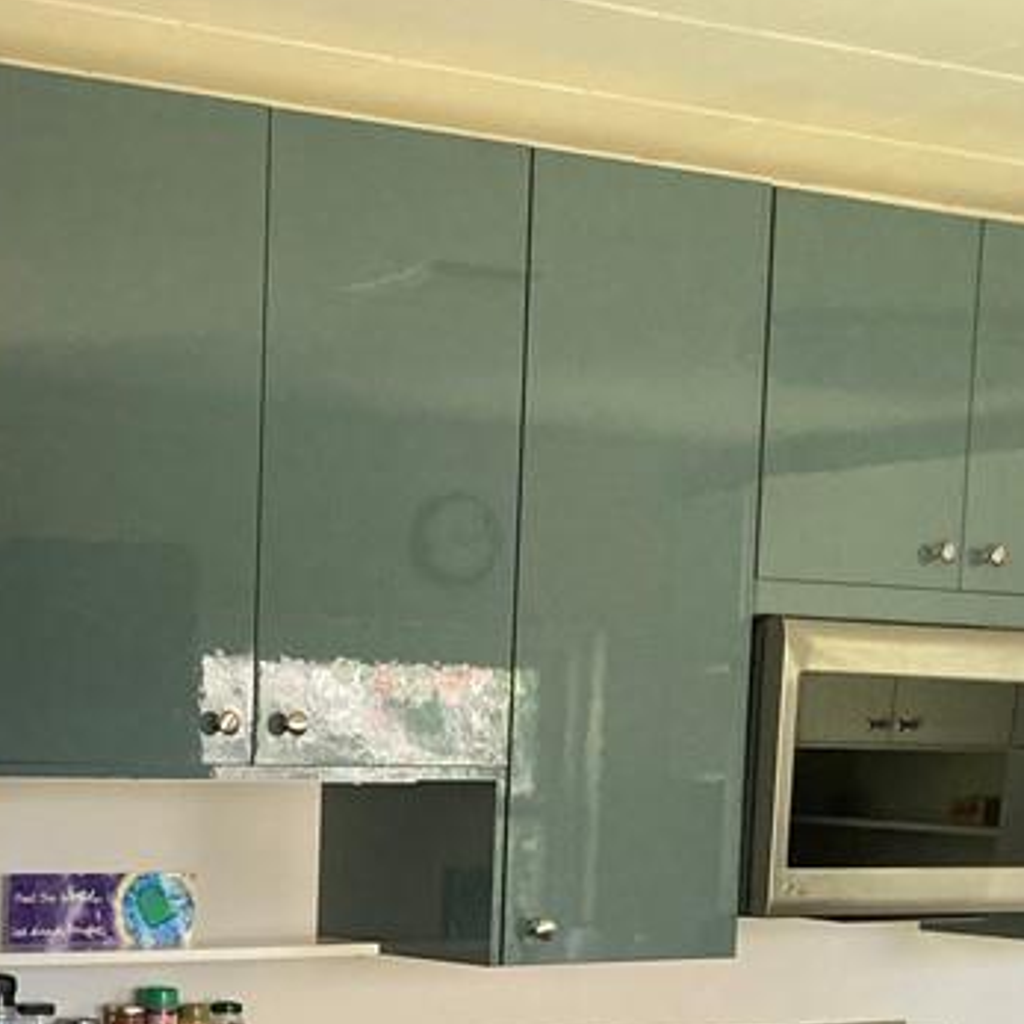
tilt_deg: -5.5
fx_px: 2443
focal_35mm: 73
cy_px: 1086
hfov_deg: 22.6
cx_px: -27
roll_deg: -1.6
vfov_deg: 22.5
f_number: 1.8
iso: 200
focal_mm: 3.99
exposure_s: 1/60
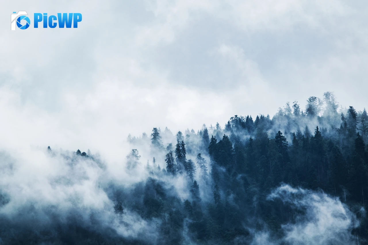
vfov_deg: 4.6
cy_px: 122
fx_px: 3066
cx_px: 184
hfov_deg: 6.9
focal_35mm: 300
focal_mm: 200
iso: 100
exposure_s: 1/320
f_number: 11
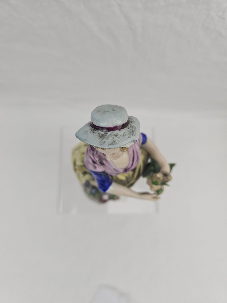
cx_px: 114
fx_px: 201
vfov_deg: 73.9
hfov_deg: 58.9
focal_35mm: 23
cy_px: 152
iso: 32
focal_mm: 6.3
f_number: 1.7
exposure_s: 1/100
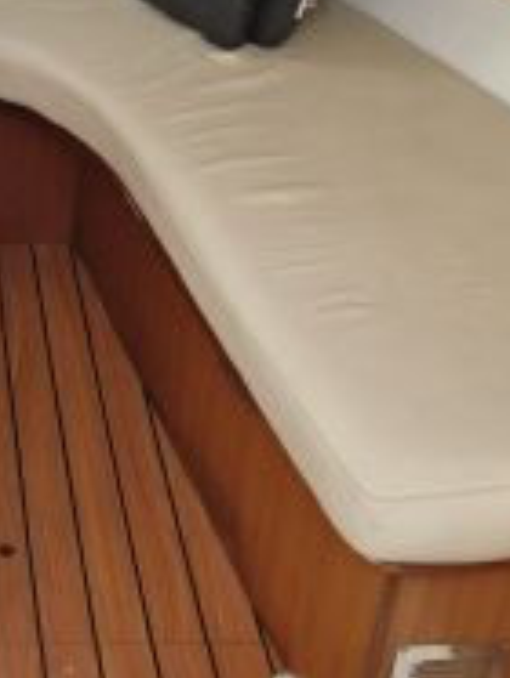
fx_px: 1450
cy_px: 259
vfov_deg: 26.2
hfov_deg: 18.9
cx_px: -87
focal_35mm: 74
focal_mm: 5.4
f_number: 1.8
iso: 125
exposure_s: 1/180
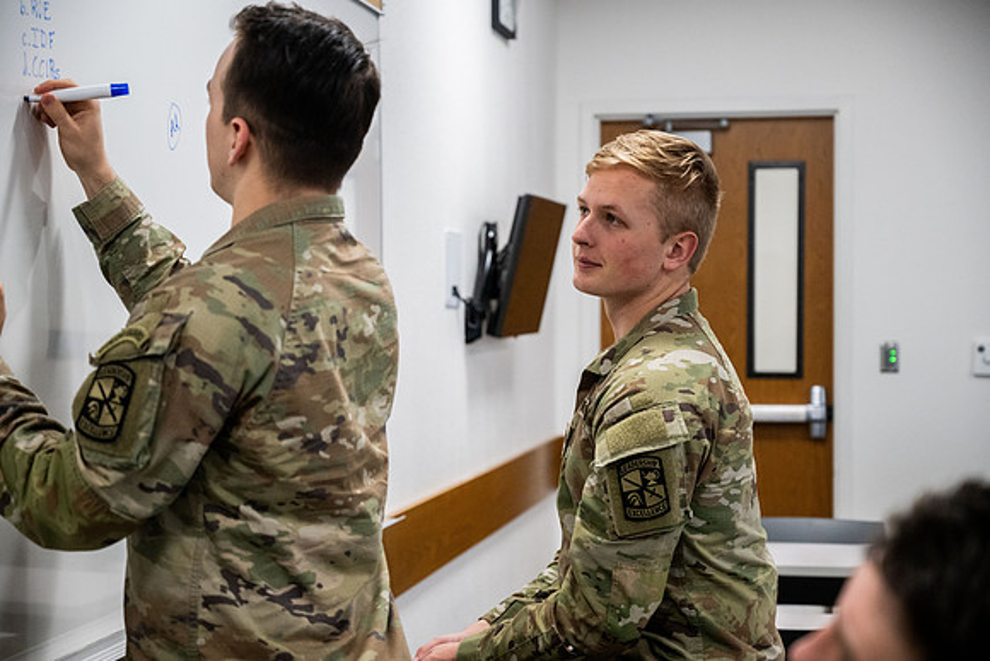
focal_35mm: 70
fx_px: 1937
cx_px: 495
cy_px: 330
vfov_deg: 19.4
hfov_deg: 28.7
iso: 2500
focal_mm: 70
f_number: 4
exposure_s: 1/400
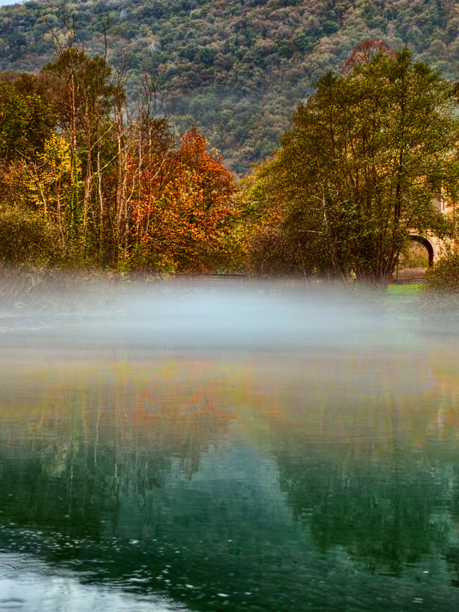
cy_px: 306
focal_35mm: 65
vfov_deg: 29.8
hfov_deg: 22.6
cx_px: 251
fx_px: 1149
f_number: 10
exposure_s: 1/13
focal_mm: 30
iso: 100
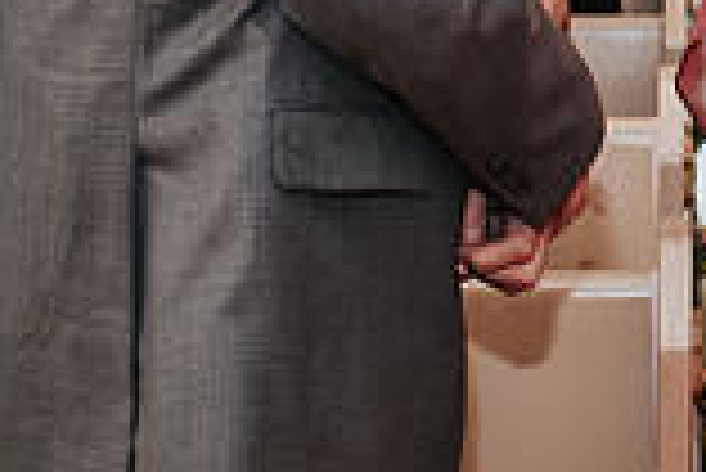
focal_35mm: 140
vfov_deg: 9.5
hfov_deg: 13.4
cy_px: -236
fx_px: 2748
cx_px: 1198
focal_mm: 35
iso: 1000
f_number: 2.8
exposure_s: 1/200
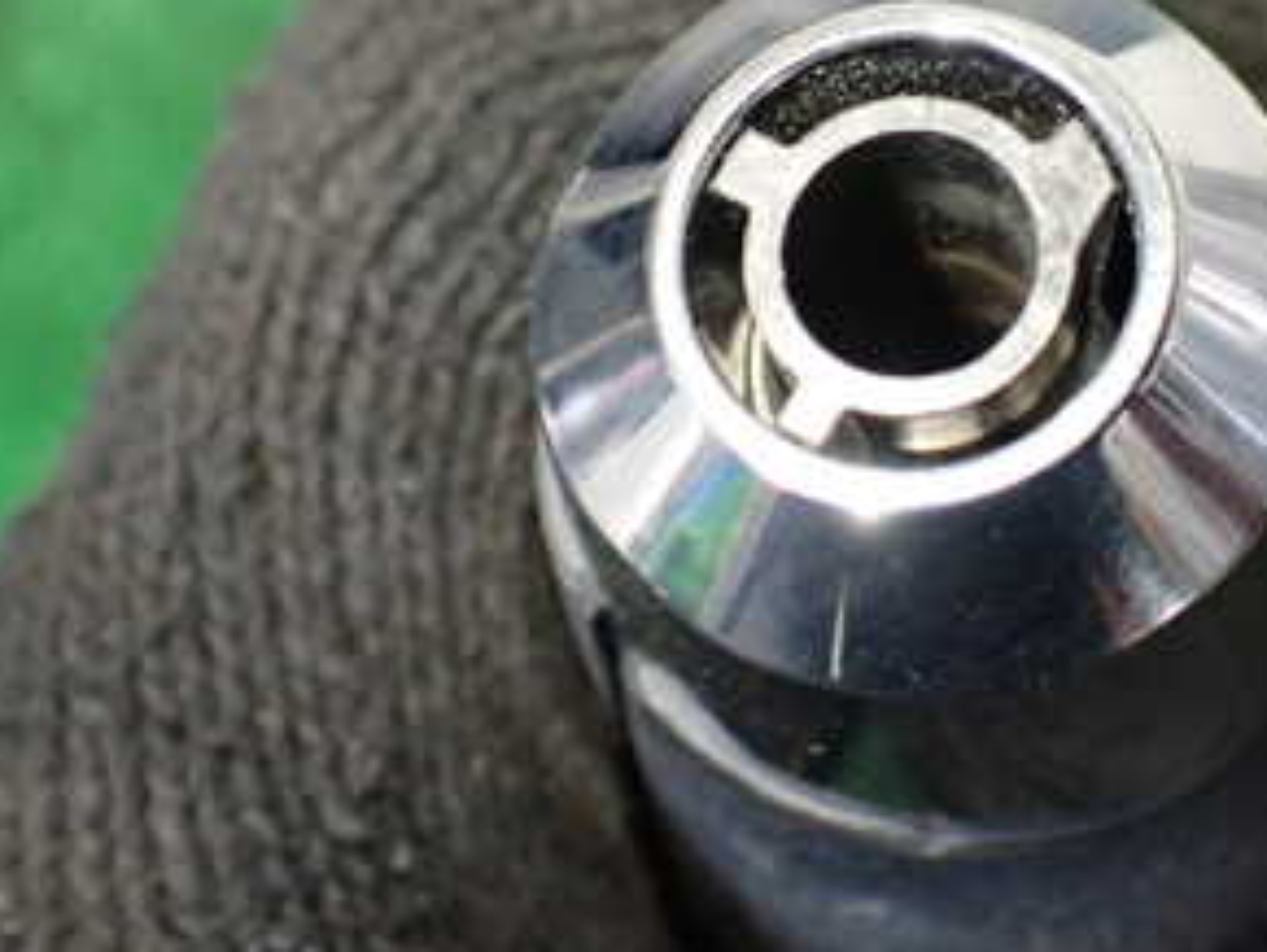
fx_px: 2271
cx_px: 861
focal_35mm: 62
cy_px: 170
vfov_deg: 23.3
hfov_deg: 30.9
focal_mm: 5.4
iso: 800
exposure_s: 1/80
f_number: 2.3
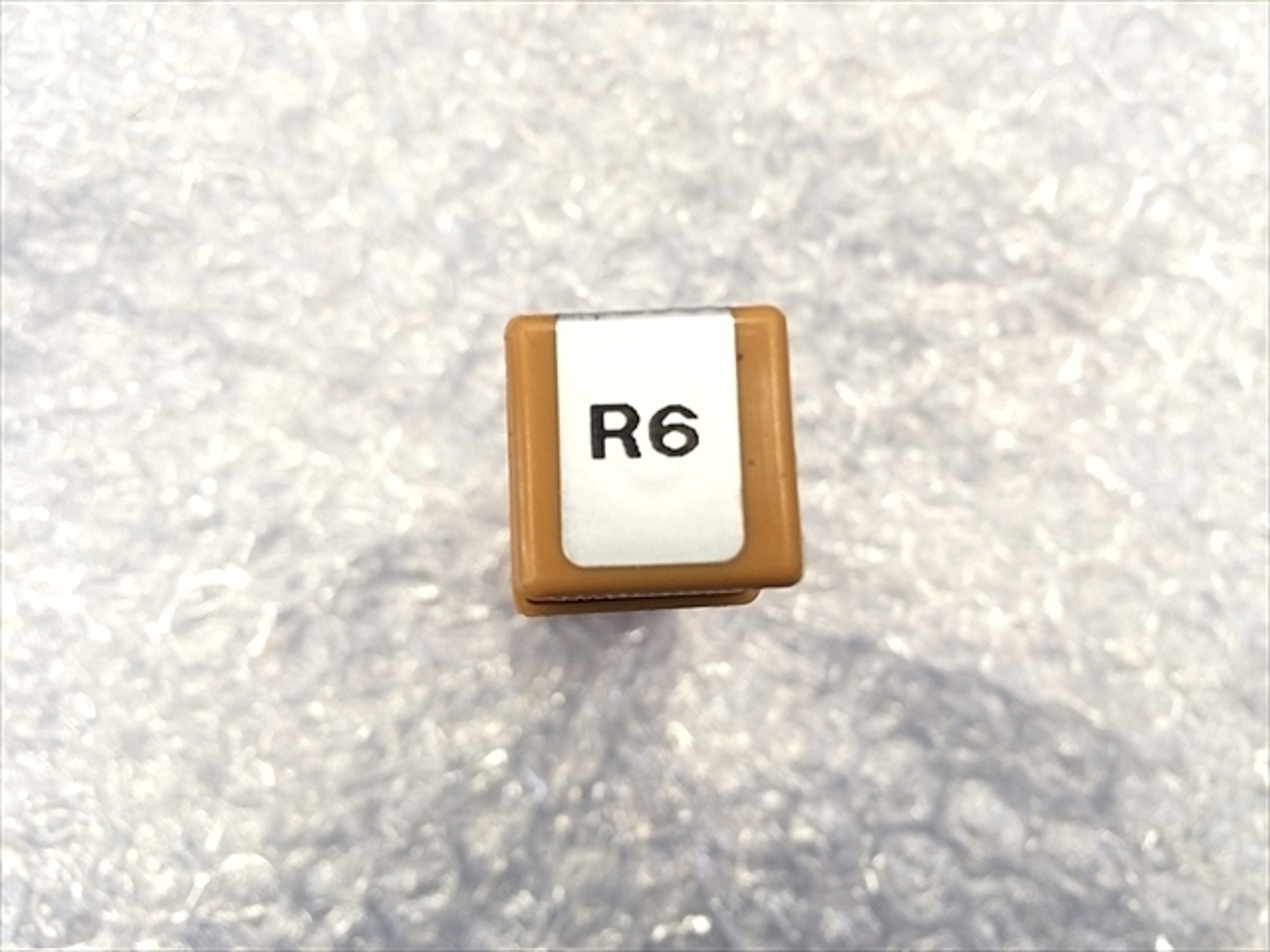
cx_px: 635
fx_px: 1064
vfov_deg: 48.2
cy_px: 476
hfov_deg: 61.7
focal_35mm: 29
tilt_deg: -82.3
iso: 50
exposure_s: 1/30
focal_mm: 4.15
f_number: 2.2
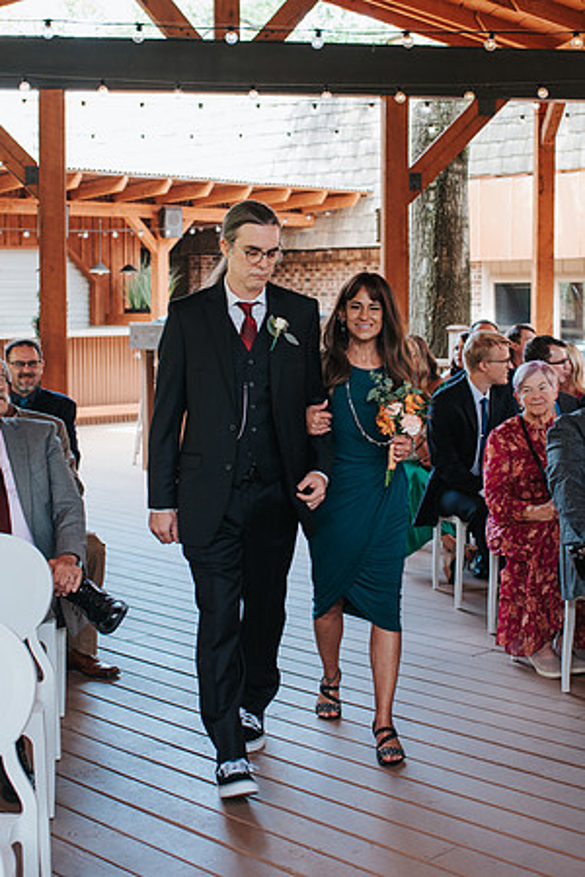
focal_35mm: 57
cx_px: 293
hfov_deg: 23.6
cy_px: 406
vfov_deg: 34.8
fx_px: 1398
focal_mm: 35
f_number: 3.2
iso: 280
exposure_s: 1/125
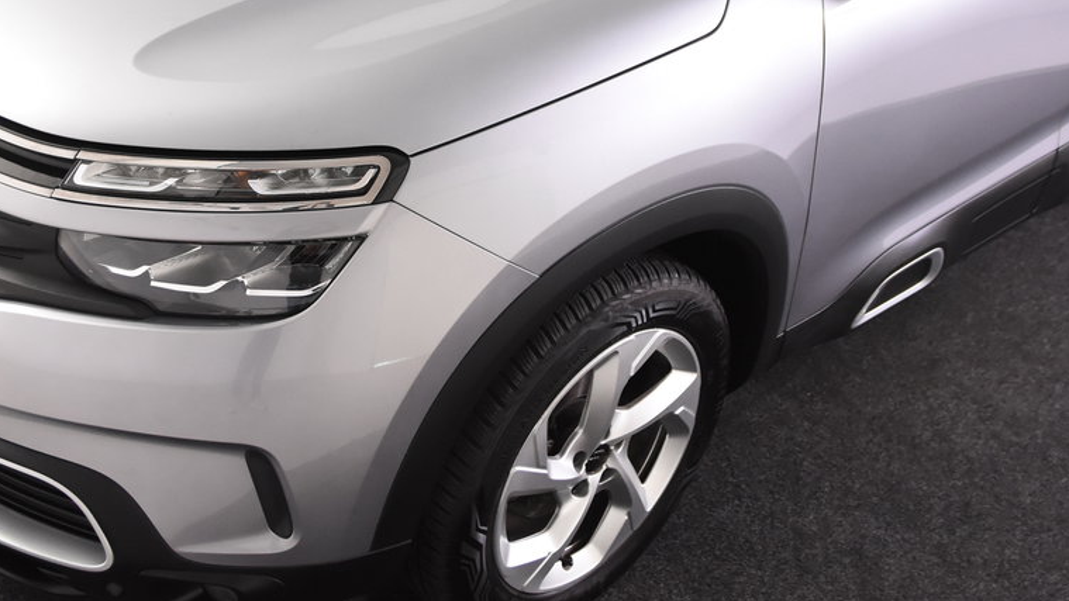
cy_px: 125
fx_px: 1502
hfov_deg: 39.2
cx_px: 510
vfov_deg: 22.3
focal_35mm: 53
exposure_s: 1/50
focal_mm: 20
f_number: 3.5
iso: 1600
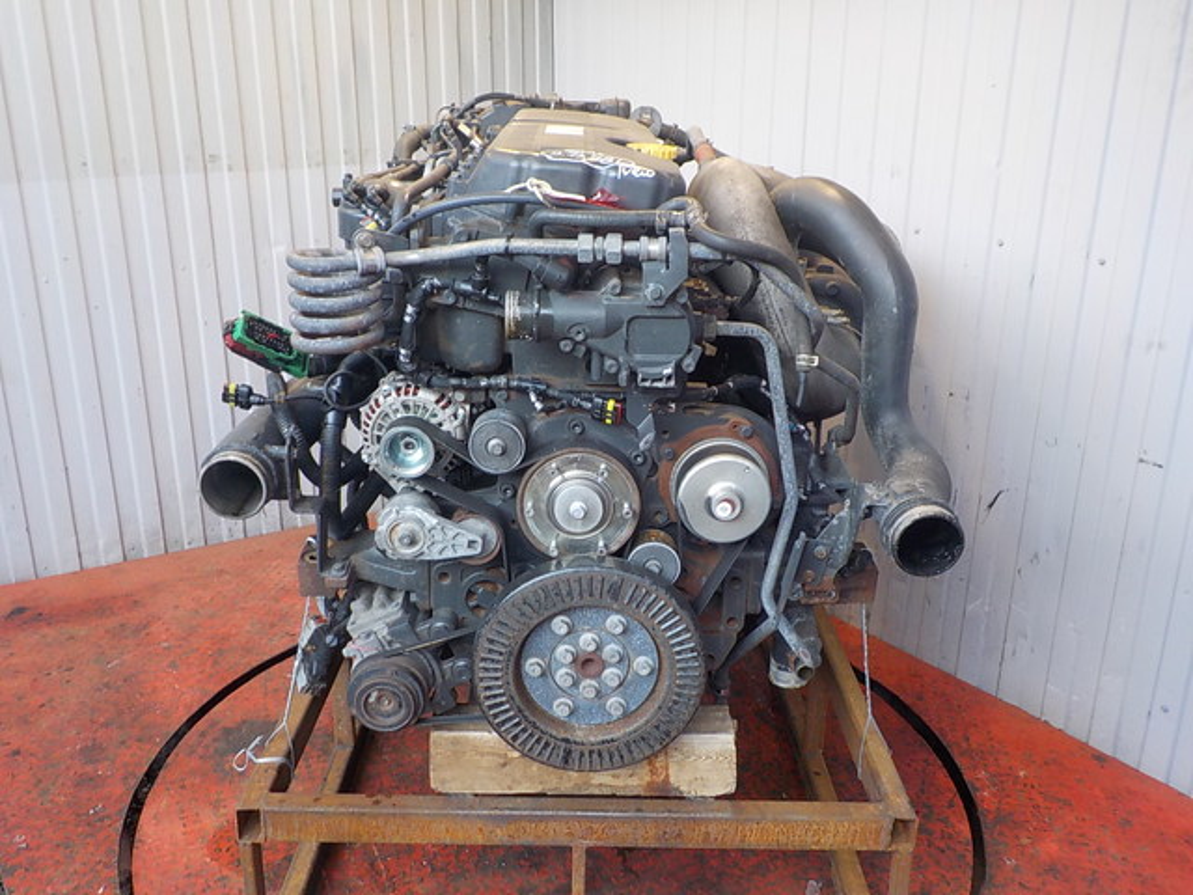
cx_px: 596
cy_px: 448
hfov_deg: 60.0
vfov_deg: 46.8
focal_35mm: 30
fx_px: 1034
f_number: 3.3
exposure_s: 1/30
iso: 140
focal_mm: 4.1
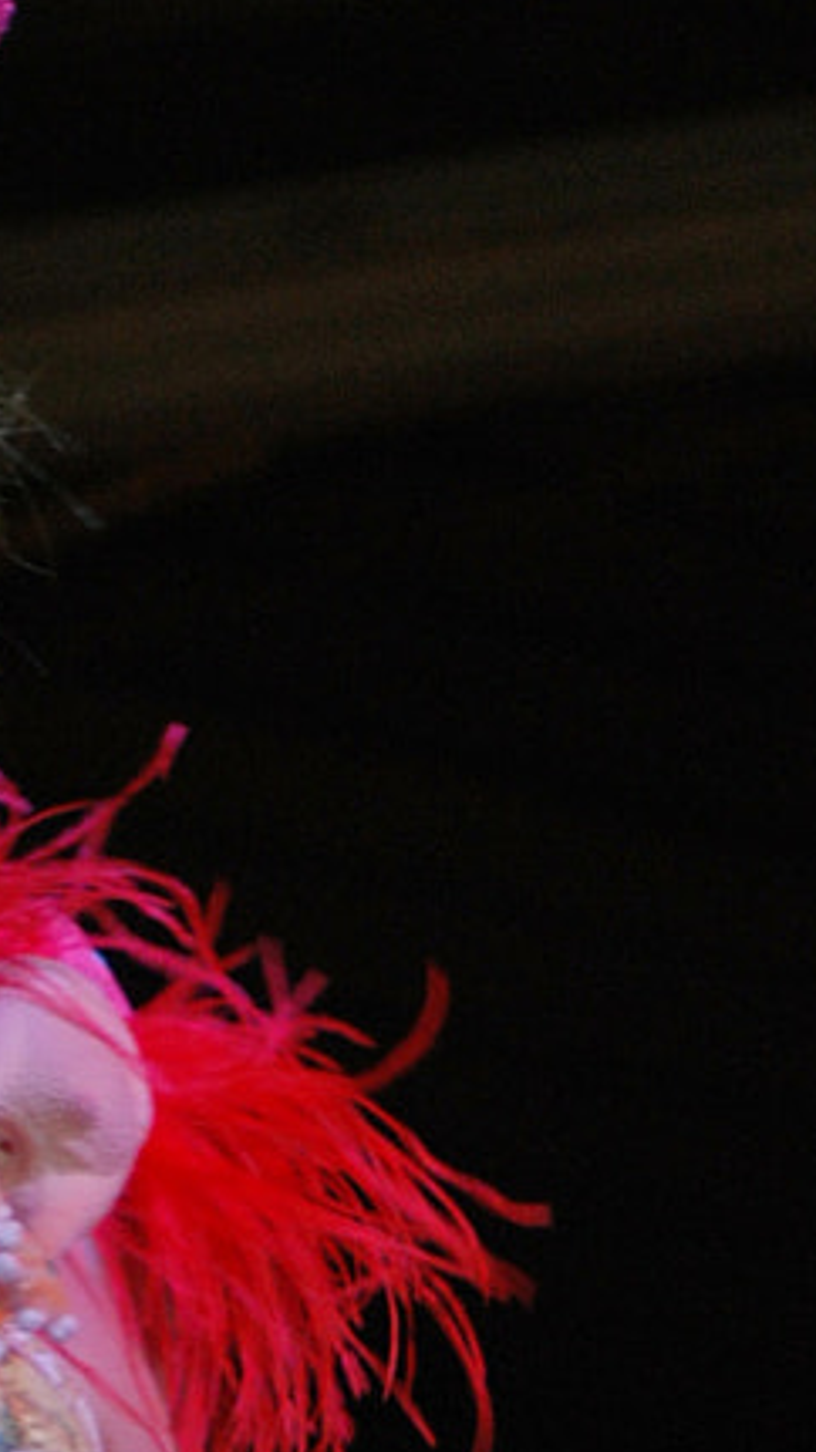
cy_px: 2015
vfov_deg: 3.7
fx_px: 22495
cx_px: -538
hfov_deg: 2.1
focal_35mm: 584
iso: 400
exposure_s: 1/80
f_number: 4
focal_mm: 100
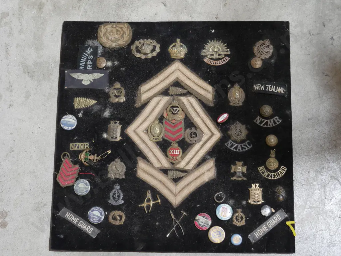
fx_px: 631
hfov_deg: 30.3
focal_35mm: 64
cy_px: 128
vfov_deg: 22.9
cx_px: 170
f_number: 5.4
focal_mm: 32
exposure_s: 1/80
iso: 1250
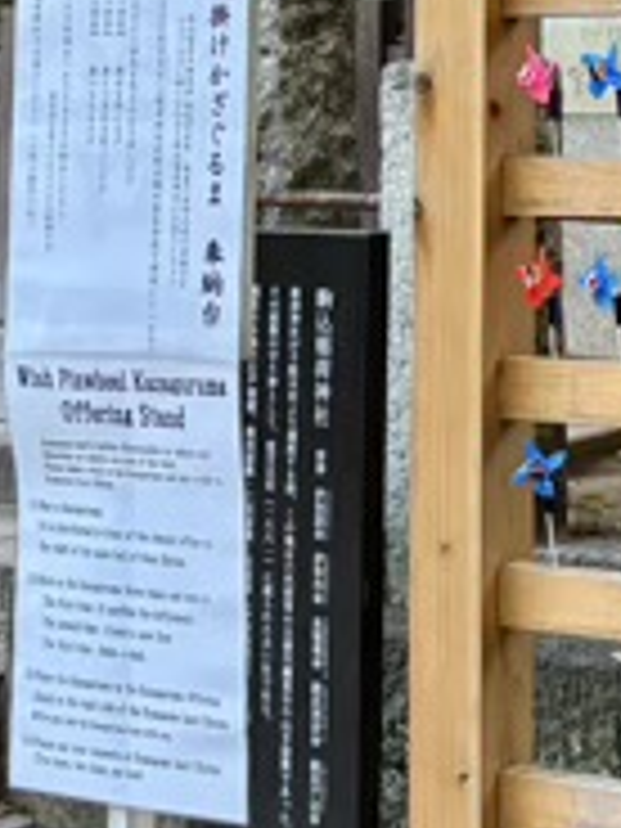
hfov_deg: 14.5
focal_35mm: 99
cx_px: 752
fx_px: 2368
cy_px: -115
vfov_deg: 18.9
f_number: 1.6
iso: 160
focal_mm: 5.96
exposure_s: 1/60
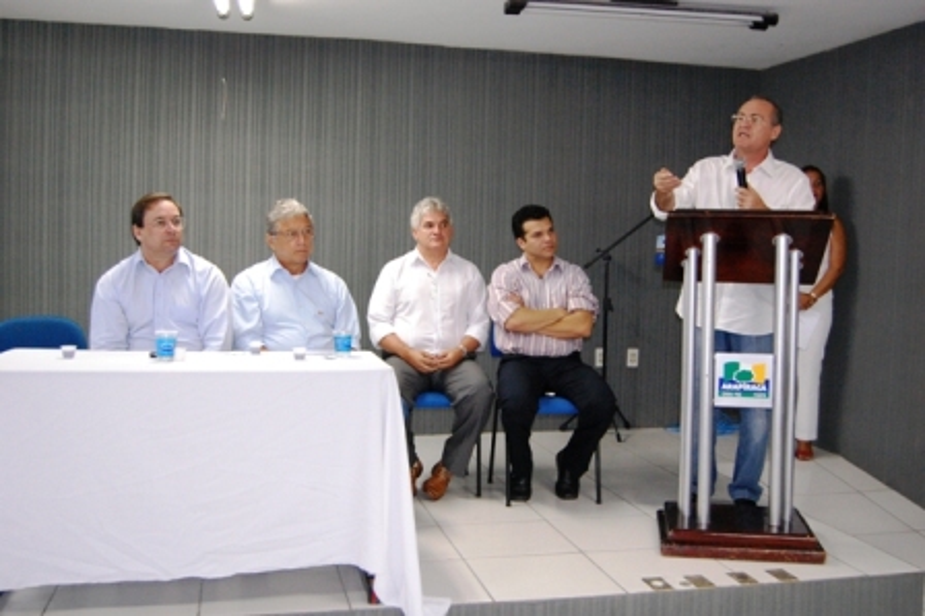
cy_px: 308
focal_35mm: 39
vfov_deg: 34.2
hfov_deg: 49.6
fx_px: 1001
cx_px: 462
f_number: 5
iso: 1600
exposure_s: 1/60
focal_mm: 26
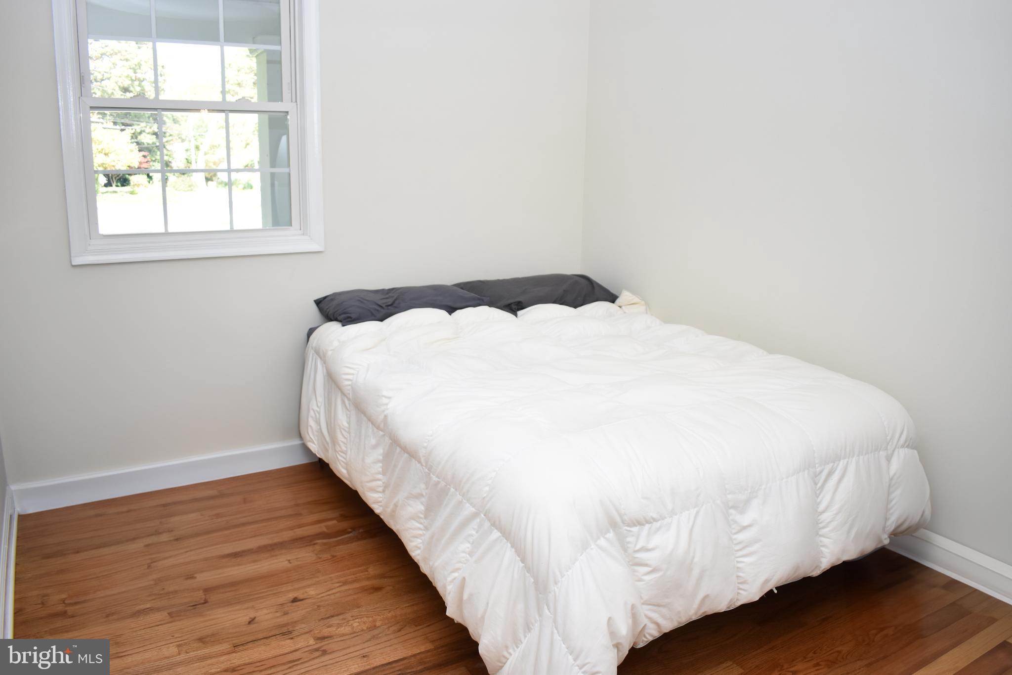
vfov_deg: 47.9
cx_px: 506
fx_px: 759
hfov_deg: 67.4
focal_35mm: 27
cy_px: 338
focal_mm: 18
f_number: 3.5
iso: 720
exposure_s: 1/250
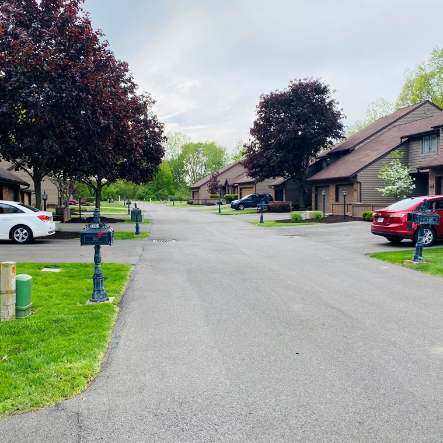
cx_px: 191
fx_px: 449
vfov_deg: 52.5
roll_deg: +0.9
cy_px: 222
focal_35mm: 31
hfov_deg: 52.4
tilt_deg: -2.0
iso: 32
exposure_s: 1/1274
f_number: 1.8
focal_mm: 4.25
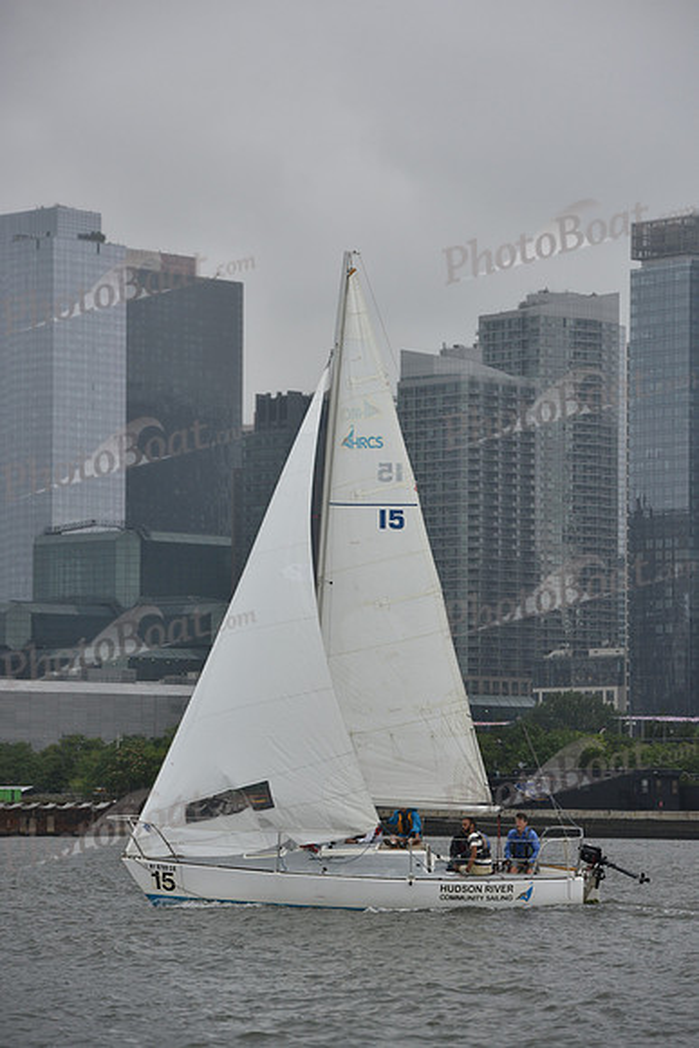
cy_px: 524
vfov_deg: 14.7
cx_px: 350
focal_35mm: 140
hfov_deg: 9.8
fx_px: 4075
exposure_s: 1/800
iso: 400
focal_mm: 140
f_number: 7.1
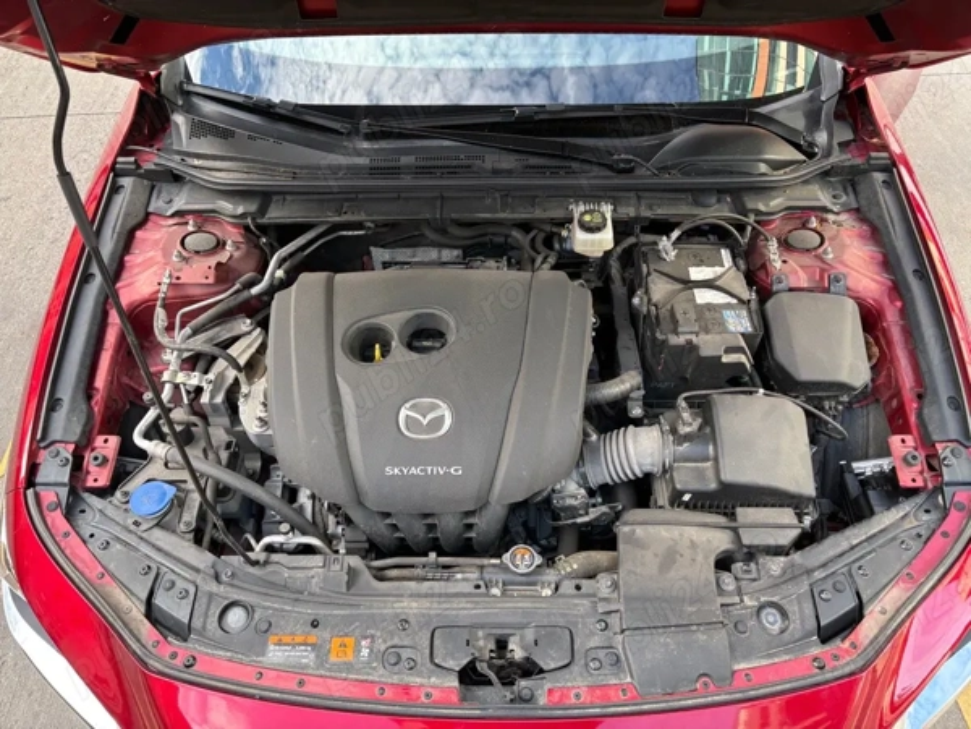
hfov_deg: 67.3
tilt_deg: -50.1
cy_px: 364
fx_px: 729
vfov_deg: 53.1
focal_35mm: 26
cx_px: 486
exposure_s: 1/122
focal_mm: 5.96
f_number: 1.6
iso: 40
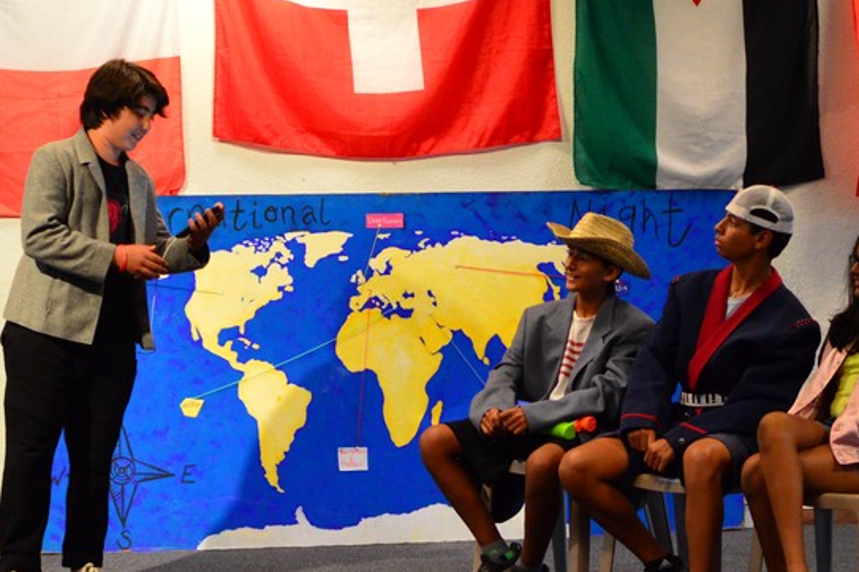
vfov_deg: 13.8
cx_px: 411
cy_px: 320
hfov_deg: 20.6
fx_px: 2361
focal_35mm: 99
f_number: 1.8
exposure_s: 1/100
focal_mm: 35
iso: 1600
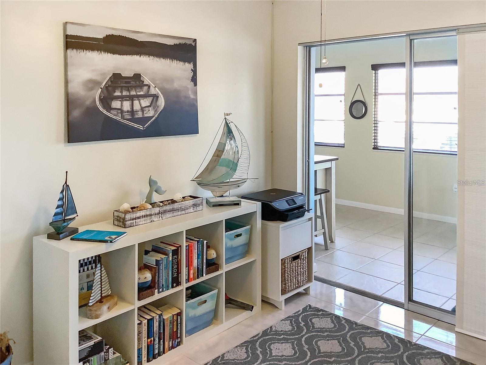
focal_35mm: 31
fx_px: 435
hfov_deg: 58.4
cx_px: 243
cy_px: 182
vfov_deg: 45.4
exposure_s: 1/60
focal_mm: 3.3
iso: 125
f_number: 2.4
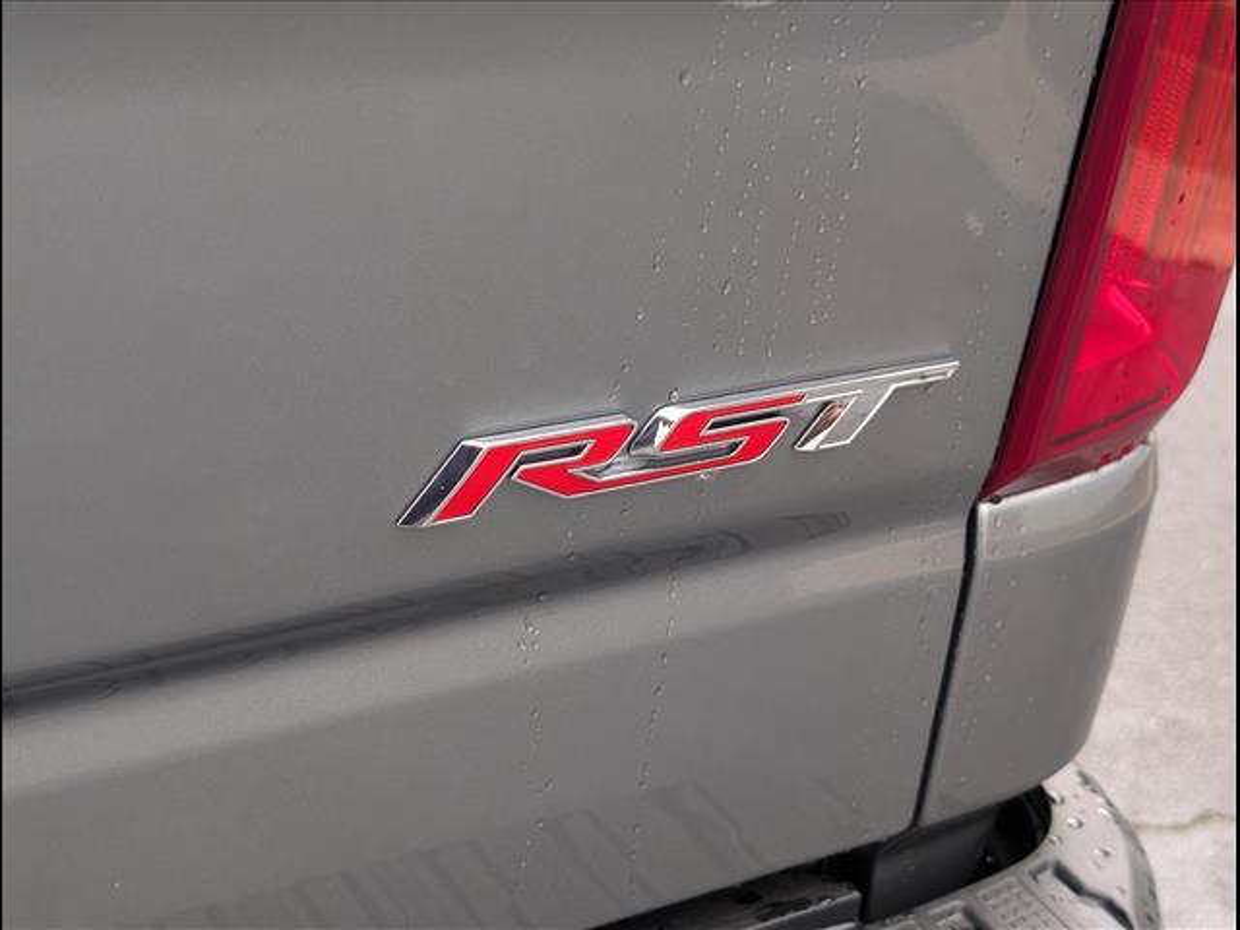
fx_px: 1755
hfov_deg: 38.9
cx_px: 620
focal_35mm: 49
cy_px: 465
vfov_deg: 29.7
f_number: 1.68
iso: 399
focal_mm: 6.9
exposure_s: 1/833
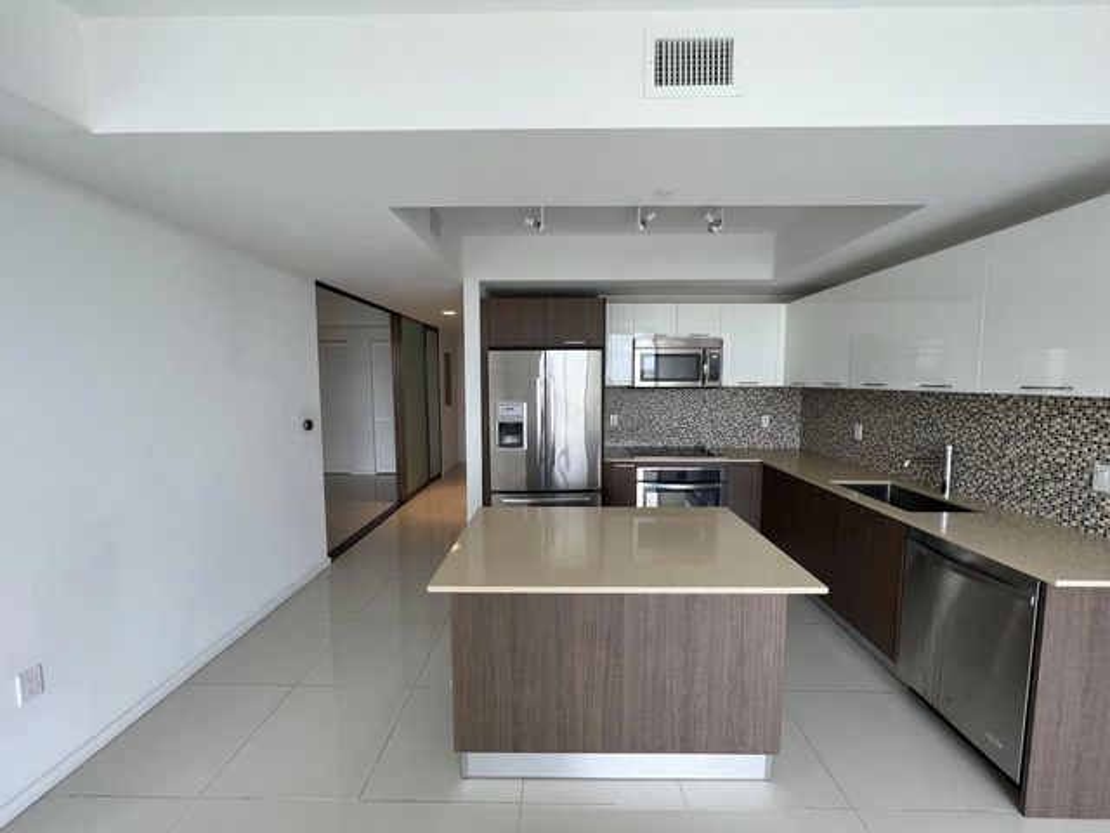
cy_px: 416
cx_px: 555
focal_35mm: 13
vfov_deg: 89.9
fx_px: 417
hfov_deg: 106.2
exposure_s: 1/99
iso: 64
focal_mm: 1.57
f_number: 1.8
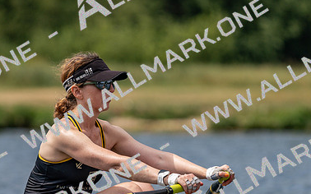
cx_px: 123
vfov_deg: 2.2
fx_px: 4982
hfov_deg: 3.6
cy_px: 151
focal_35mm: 588
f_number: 6.3
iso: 250
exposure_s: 1/1600
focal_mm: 376
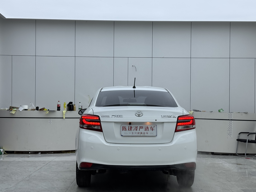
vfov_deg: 27.5
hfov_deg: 36.2
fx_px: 392
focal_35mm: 53
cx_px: 128
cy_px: 100
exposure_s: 1/731
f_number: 1.78
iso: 64
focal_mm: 6.76
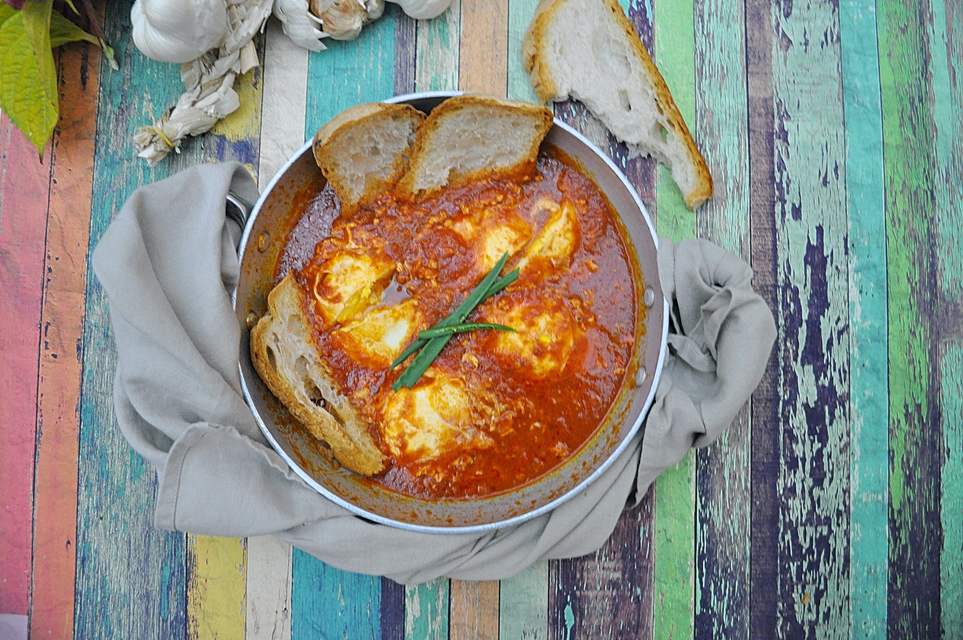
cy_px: 320
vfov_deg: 47.8
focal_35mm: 27
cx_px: 482
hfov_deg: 67.4
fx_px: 721
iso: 1600
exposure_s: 1/5
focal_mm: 18
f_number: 3.5
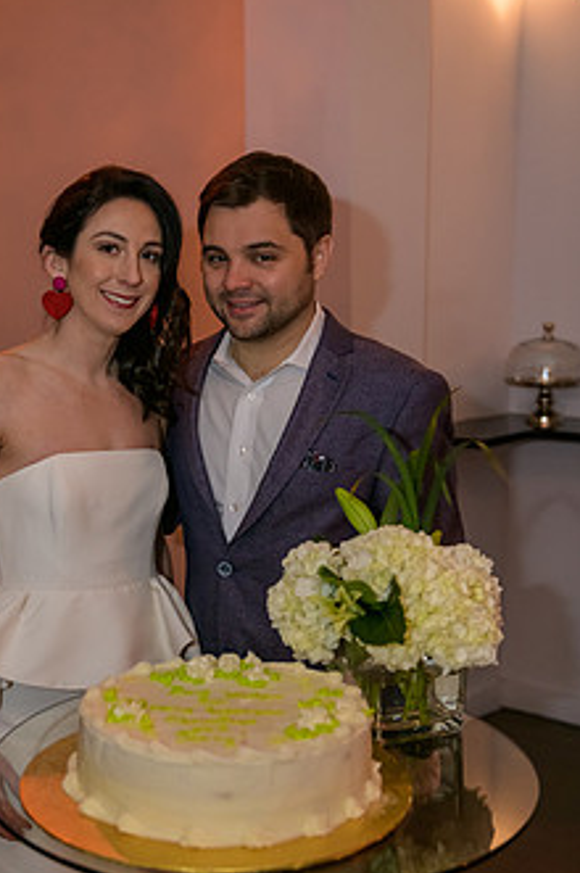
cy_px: 493
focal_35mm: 49
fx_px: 1187
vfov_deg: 40.3
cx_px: 208
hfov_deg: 27.4
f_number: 3.2
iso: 1600
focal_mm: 36
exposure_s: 1/125
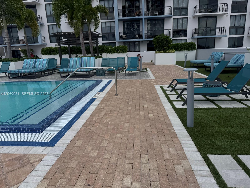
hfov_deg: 71.6
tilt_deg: -9.4
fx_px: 173
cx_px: 125
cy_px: 94
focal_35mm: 24
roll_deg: +3.5
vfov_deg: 56.8
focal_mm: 6.76
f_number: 1.78
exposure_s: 1/10417
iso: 80
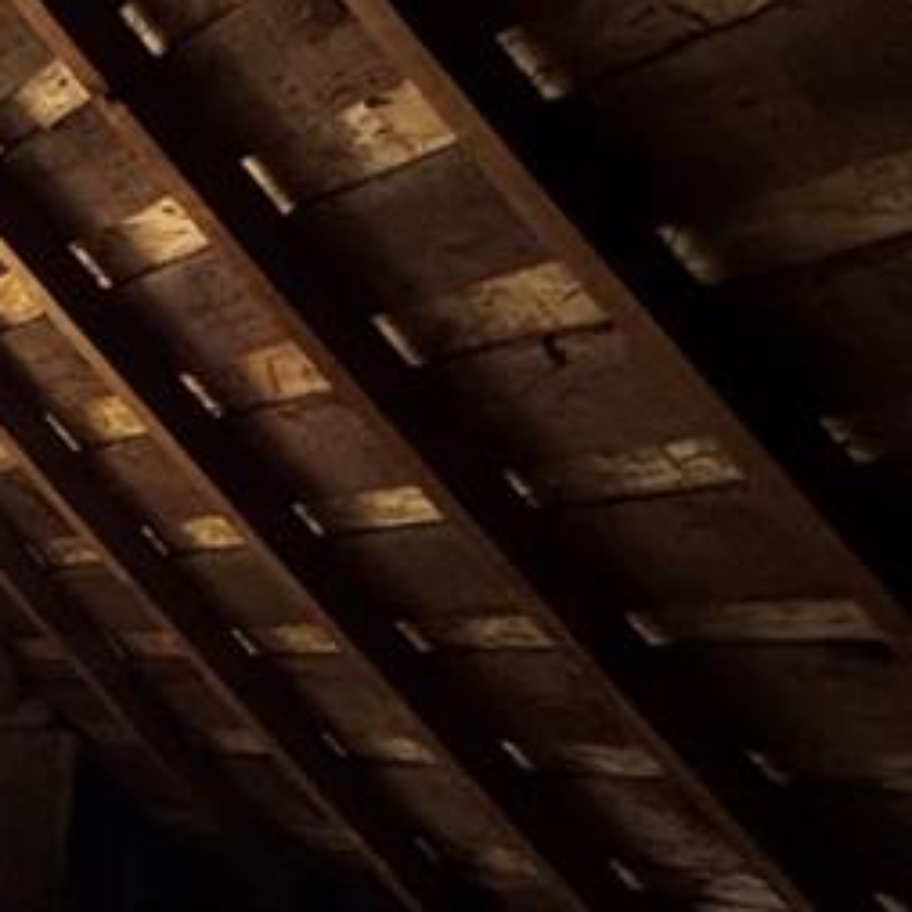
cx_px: -674
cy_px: 622
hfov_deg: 22.4
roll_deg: -3.3
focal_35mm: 50
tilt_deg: +2.6
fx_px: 1490
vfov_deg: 33.7
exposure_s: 1/60
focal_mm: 2.22
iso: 500
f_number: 2.2
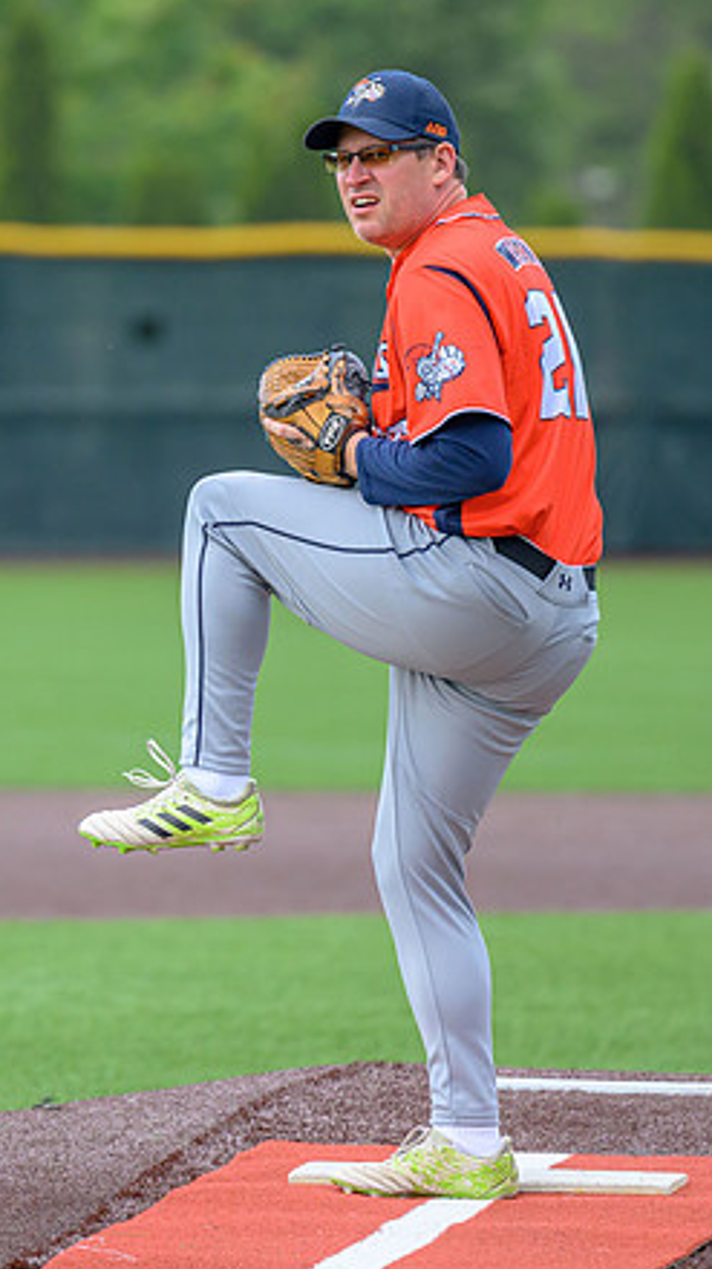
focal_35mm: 472
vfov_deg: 4.6
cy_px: 663
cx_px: 126
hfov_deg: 2.6
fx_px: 15866
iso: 640
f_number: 2.8
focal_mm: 200
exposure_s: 1/2000
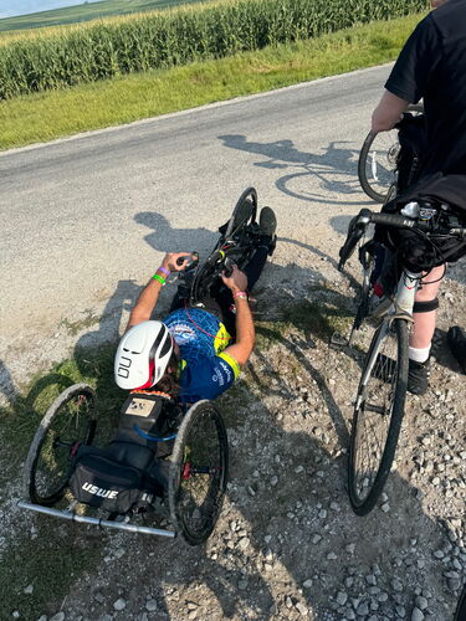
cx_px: 233
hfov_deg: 56.8
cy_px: 310
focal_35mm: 24
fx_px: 431
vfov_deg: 71.6
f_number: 1.78
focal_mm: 6.76
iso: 80
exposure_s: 1/3802
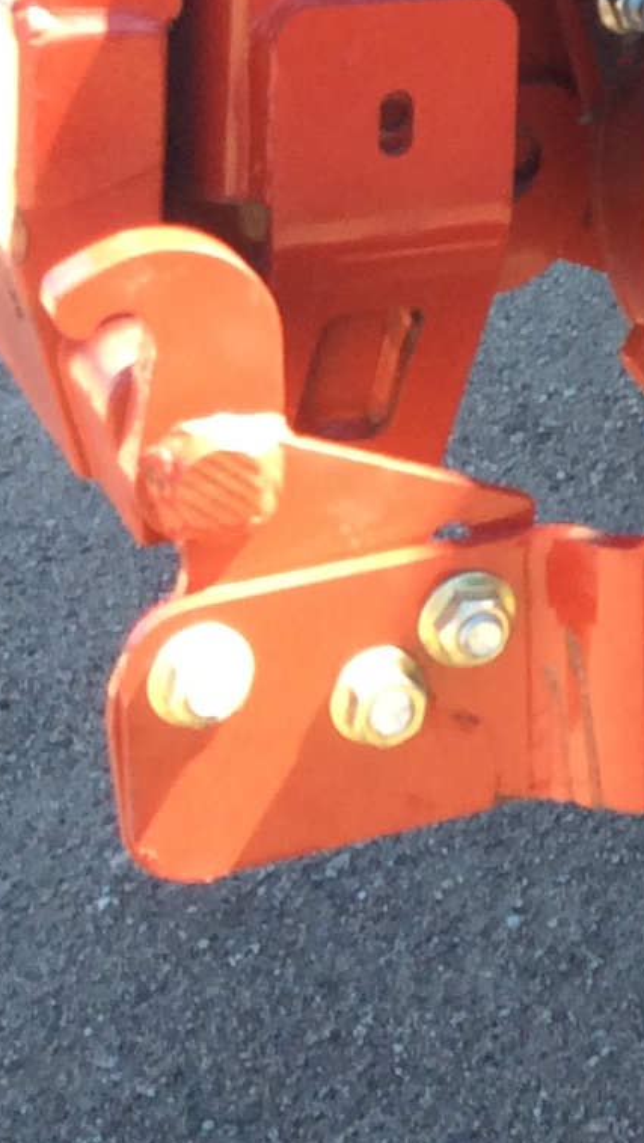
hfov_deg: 9.1
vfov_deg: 17.0
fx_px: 3609
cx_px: 1558
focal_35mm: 119
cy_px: -309
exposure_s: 1/120
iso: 32
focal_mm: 3.3
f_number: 2.4
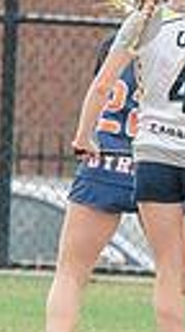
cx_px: 790
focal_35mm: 2422
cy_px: 125
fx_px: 21247
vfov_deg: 0.9
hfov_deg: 0.5
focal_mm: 200
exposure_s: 1/1250
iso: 450
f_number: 2.8
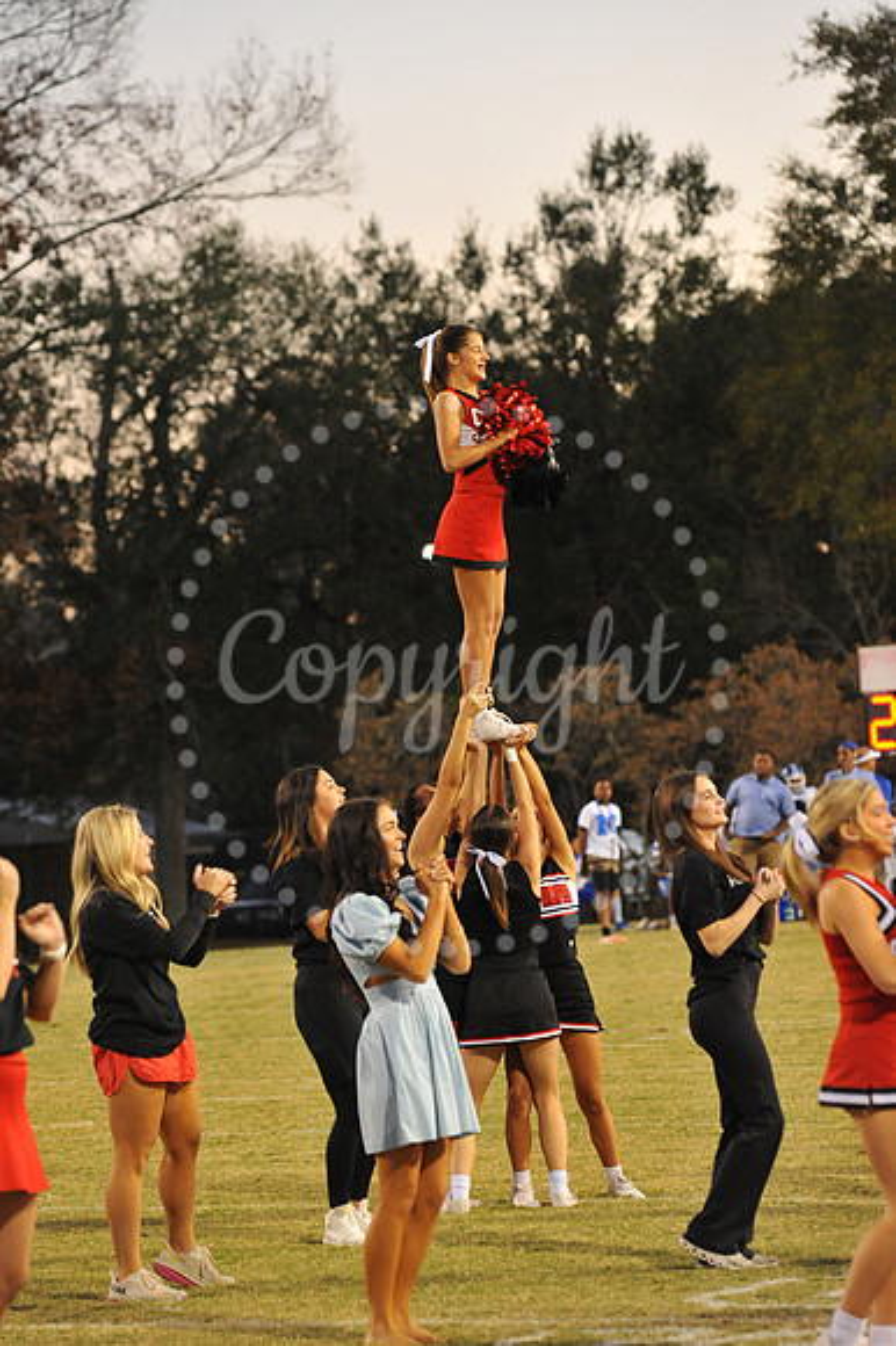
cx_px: 448
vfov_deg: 12.1
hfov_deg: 8.1
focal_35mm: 170
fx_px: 6354
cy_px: 673
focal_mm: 170
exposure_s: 1/125
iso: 4000
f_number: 6.3
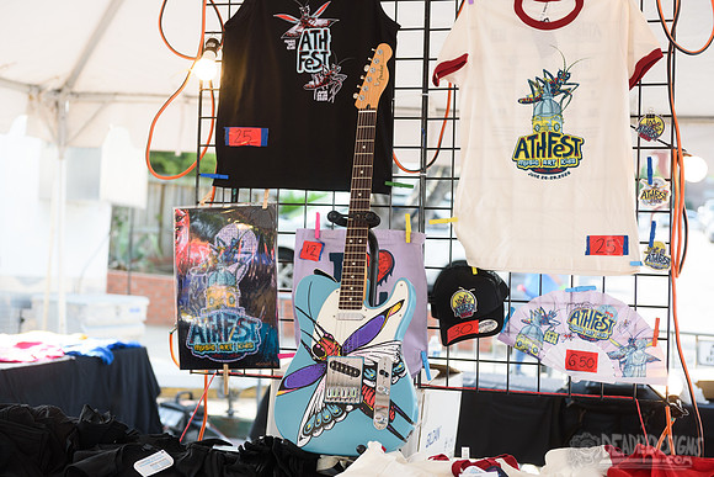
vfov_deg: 24.2
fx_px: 1111
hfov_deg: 35.6
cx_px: 357
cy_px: 238
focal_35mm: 56
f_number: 5
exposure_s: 1/200
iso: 250
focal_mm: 56
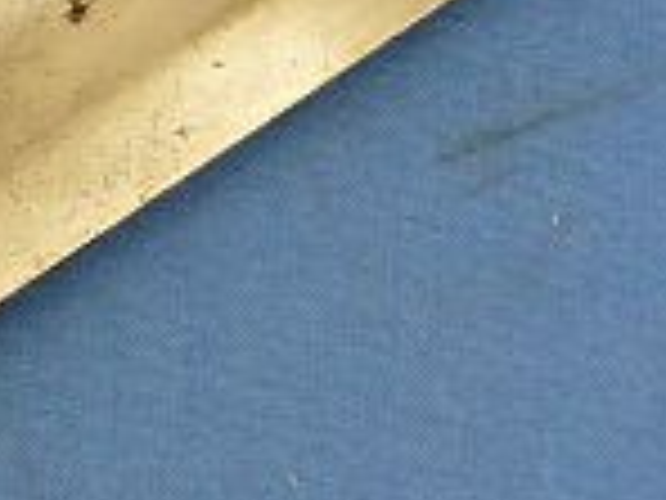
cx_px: 189
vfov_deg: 9.1
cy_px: 86
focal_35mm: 162
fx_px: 3117
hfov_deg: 12.2
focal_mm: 5.4
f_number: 3.5
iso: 160
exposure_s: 1/60
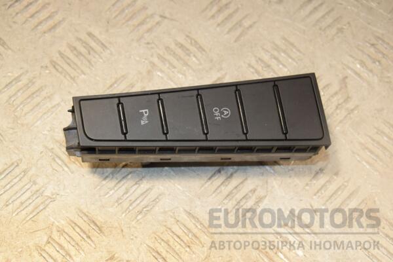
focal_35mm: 75
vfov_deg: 18.2
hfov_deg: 27.0
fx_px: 819
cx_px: 196
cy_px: 131
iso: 800
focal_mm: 50
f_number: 7.1
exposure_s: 1/200
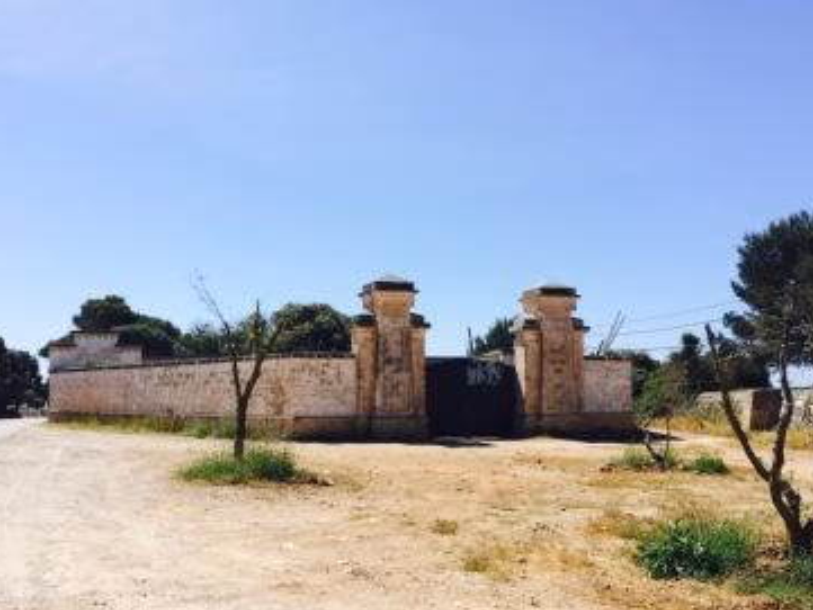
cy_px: 358
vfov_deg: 39.6
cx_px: 385
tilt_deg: +0.0
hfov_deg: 51.3
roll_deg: +1.0
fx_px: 846
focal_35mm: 36
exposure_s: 1/3165
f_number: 2.2
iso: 32
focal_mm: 4.15
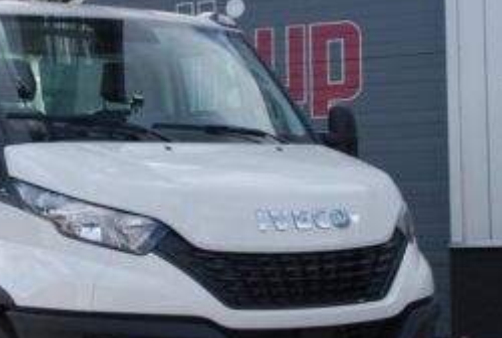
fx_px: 1456
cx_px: 88
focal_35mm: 104
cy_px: 157
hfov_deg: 19.3
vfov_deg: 13.2
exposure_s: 1/200
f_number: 7.1
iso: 100
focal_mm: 29
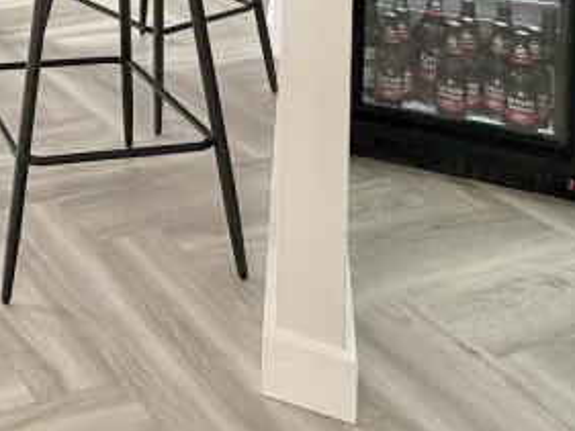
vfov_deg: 22.3
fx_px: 848
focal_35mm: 51
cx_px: -149
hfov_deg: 30.5
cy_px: -251
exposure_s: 1/121
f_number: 2.2
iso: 200
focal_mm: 2.22
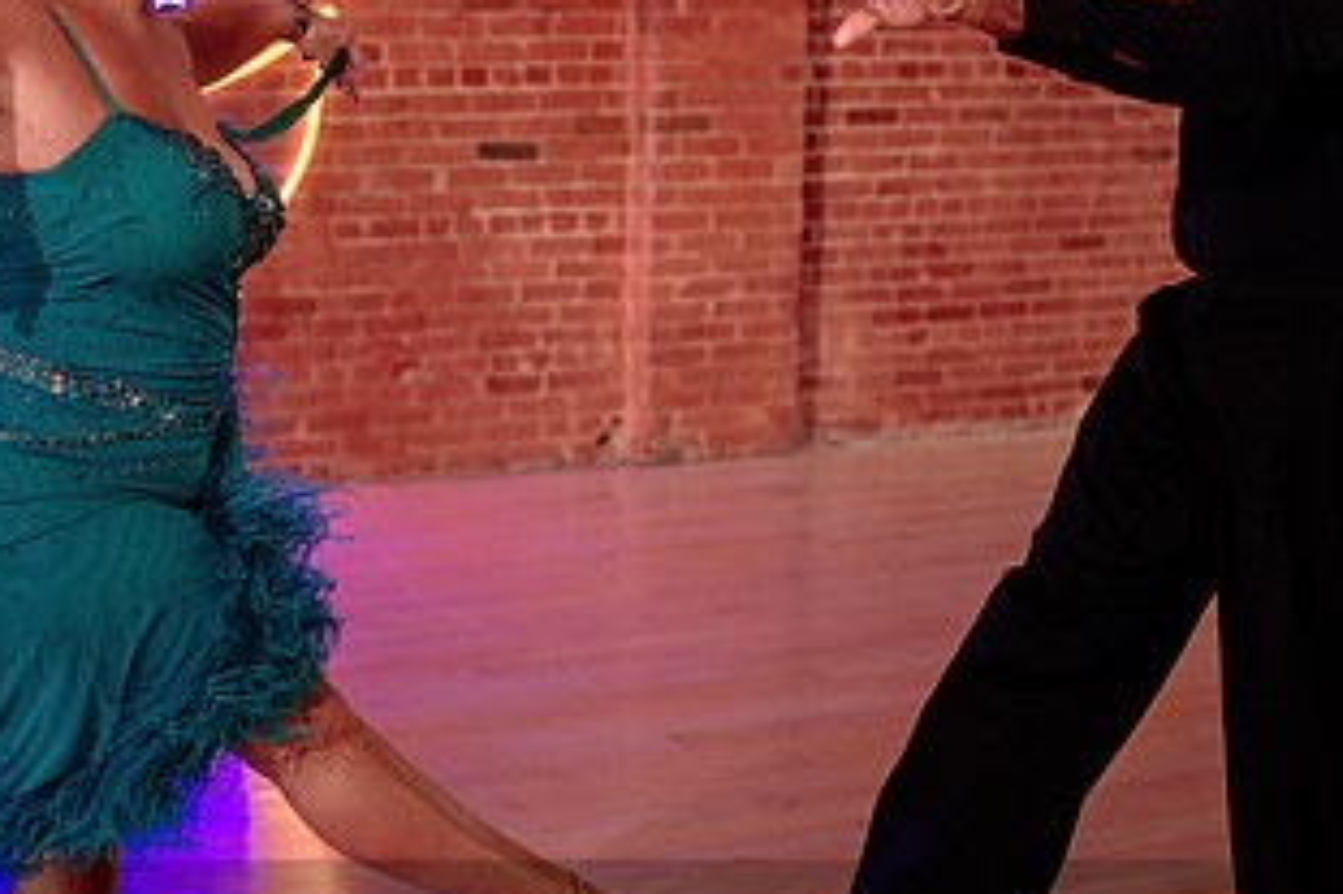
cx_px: 398
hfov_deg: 31.5
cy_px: 442
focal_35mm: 63
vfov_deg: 21.5
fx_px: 2349
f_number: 2
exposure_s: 1/400
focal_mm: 28
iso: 800
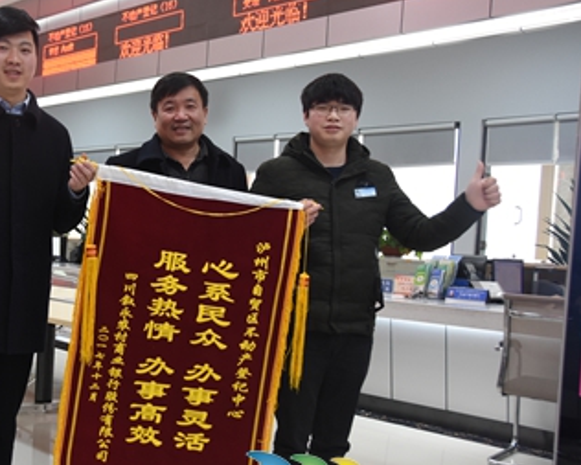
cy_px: 271
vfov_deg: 30.8
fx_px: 843
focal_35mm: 49
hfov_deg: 36.9
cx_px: 127
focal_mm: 22
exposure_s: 1/80
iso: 800
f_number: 4.5
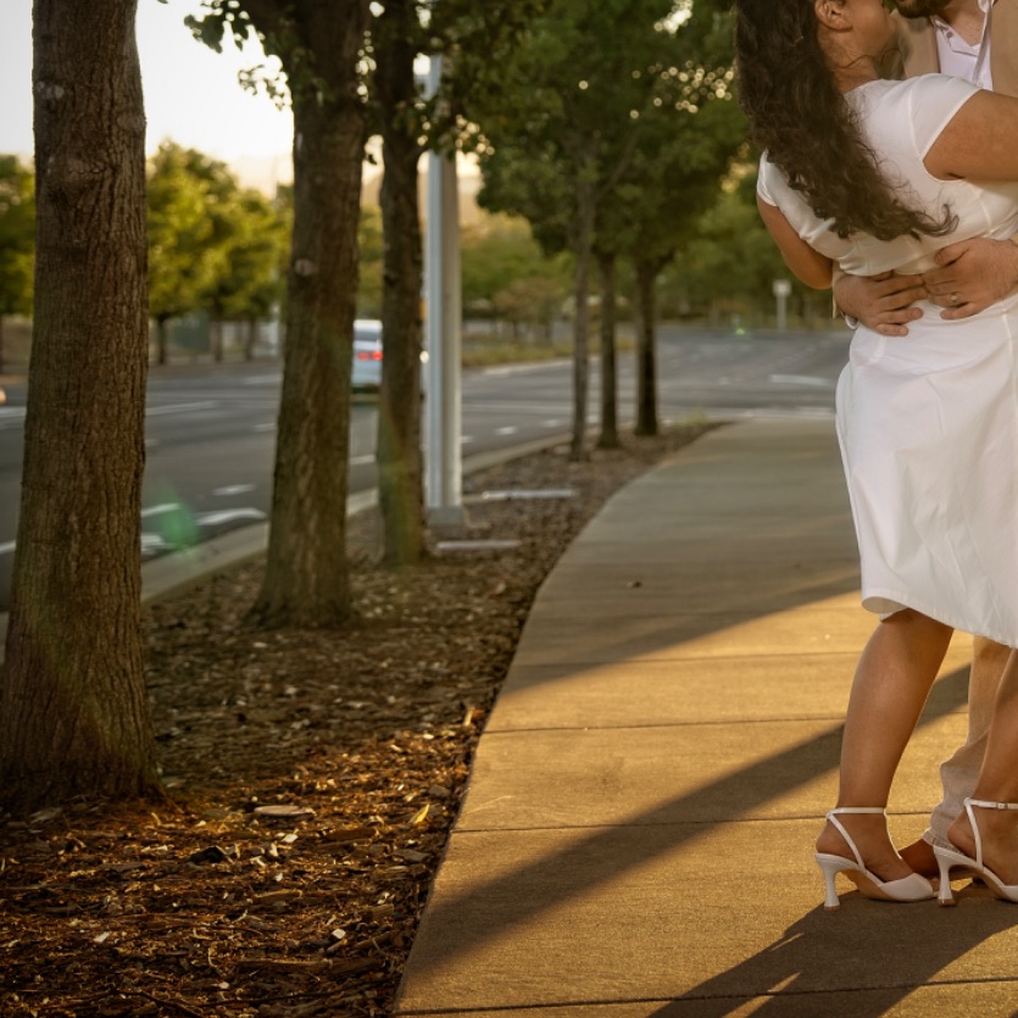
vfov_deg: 17.7
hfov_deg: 17.5
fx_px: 3261
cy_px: 287
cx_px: 917
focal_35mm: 98
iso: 125
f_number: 2.8
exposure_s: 1/320
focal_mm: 47
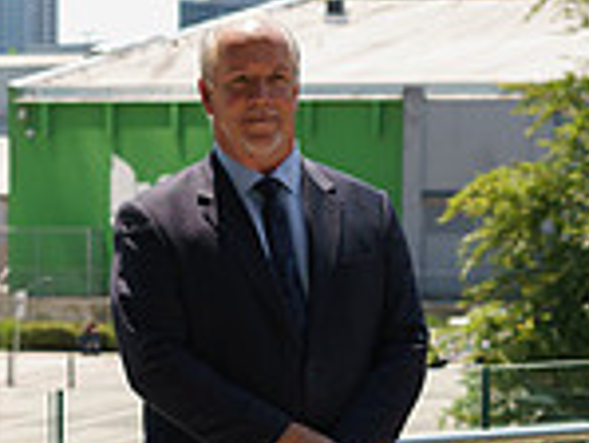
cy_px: 599
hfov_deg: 9.3
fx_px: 3593
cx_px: -32
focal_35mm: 211
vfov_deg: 7.0
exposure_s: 1/320
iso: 80
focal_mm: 50
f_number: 5
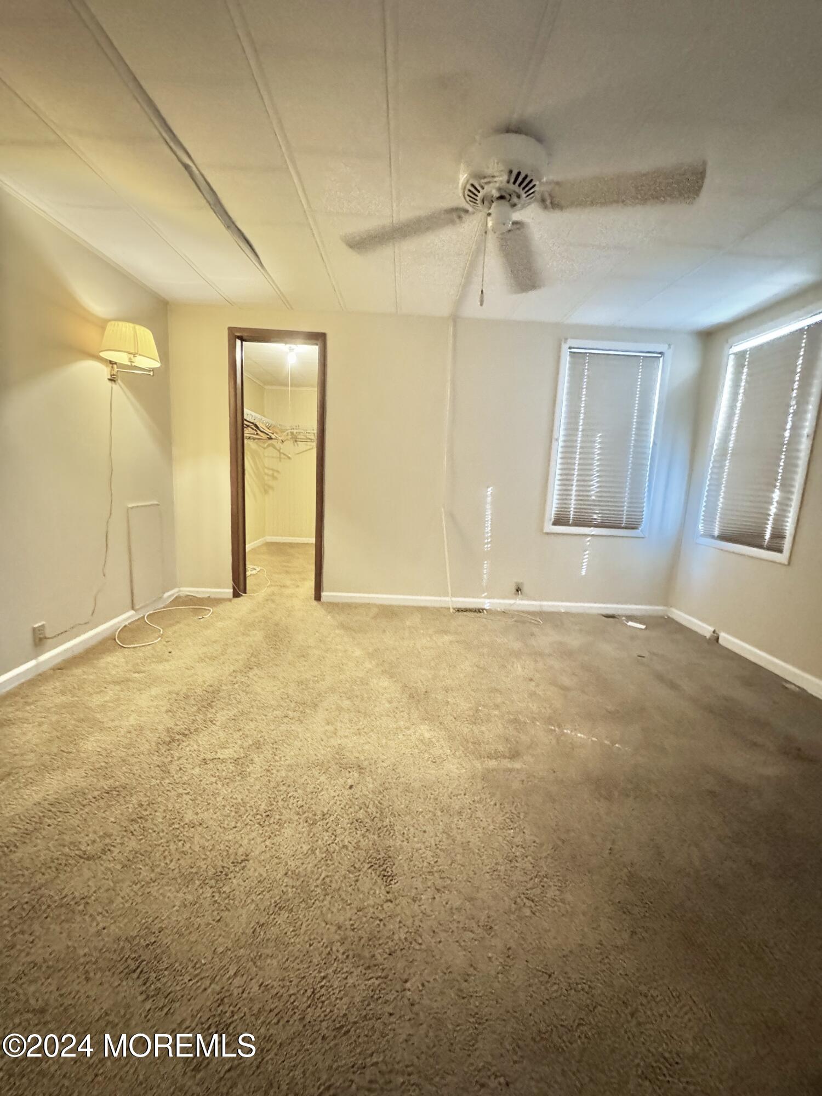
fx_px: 443
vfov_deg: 102.1
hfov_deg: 85.7
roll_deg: -1.6
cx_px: 411
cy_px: 548
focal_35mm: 14
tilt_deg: -9.5
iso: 1000
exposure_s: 1/40
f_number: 2.2
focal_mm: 2.22
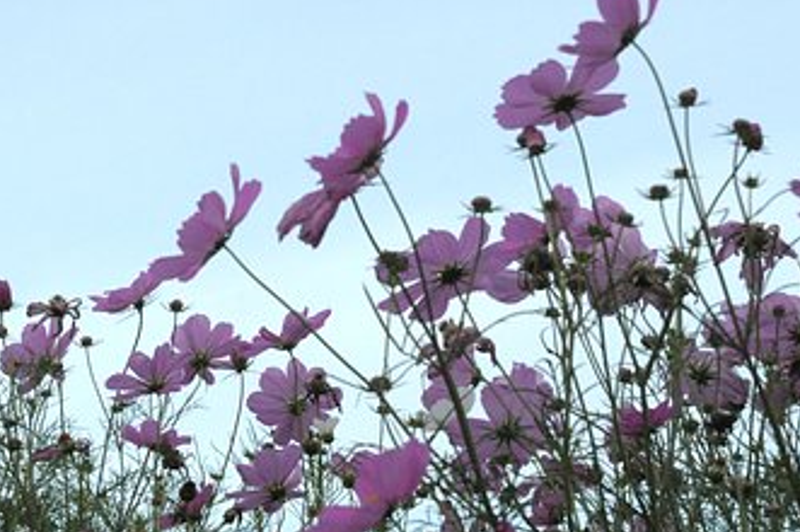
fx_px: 2886
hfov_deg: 15.8
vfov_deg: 10.5
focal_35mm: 130
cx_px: 302
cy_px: 295
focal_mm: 56
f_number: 13
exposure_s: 1/2500
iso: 1600
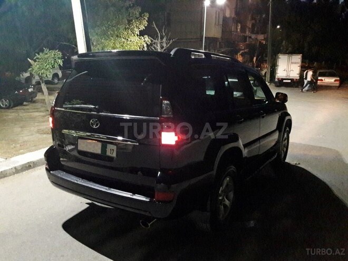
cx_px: 174
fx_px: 281
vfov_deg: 49.7
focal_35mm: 28
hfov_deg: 63.4
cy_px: 130
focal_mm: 3.7
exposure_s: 1/17
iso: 800
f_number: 1.9
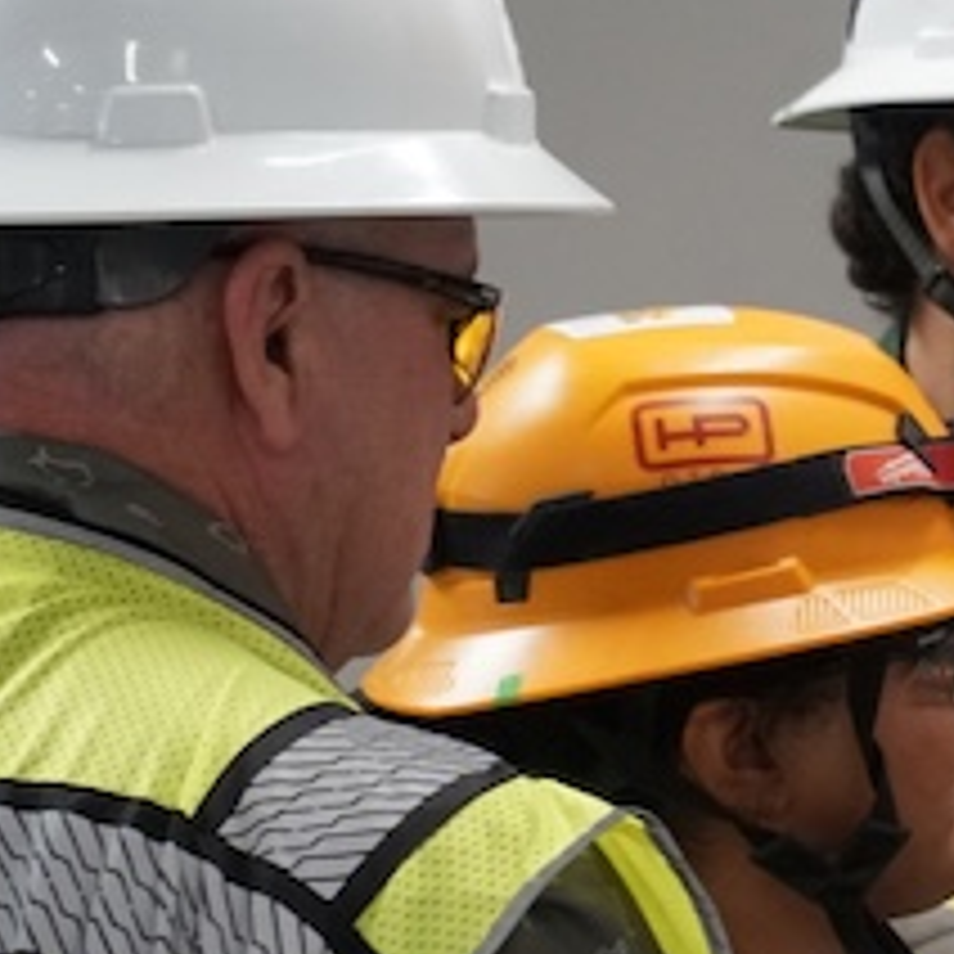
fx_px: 7016
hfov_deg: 7.7
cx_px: 1161
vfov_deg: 7.8
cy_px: 634
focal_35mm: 225
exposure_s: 1/160
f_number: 5.6
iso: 2500
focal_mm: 50
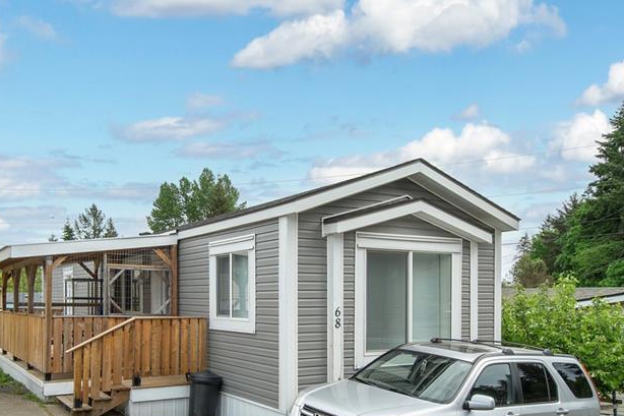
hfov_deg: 61.4
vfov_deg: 43.2
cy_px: 265
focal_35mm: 30
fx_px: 520
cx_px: 250
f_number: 8
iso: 320
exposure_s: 1/800
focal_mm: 12
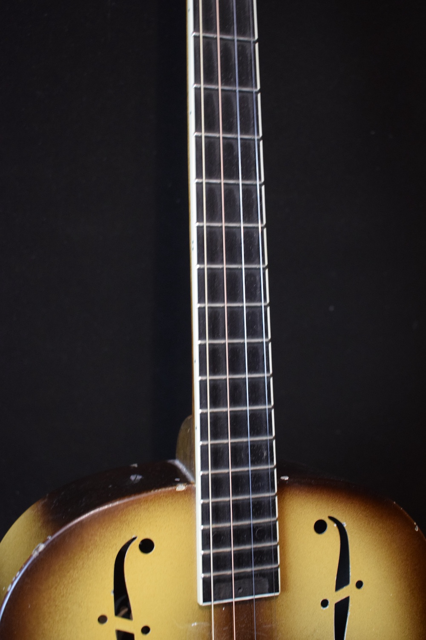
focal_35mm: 46
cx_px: 213
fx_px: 825
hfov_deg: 28.9
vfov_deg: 42.3
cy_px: 320
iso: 2500
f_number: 4.2
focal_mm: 31
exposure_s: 1/30
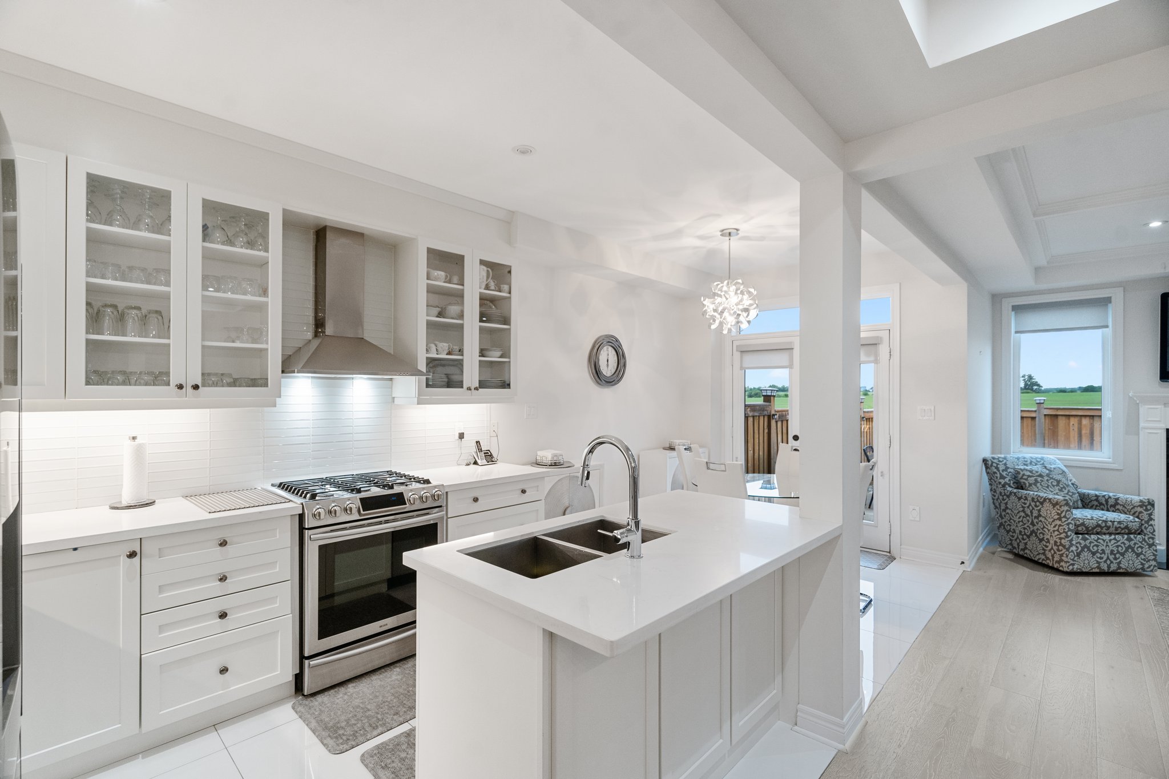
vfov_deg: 73.7
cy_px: 390
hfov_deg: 96.7
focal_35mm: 16
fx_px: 519
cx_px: 584
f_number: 5.6
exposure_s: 1/30
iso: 1600
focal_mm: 16
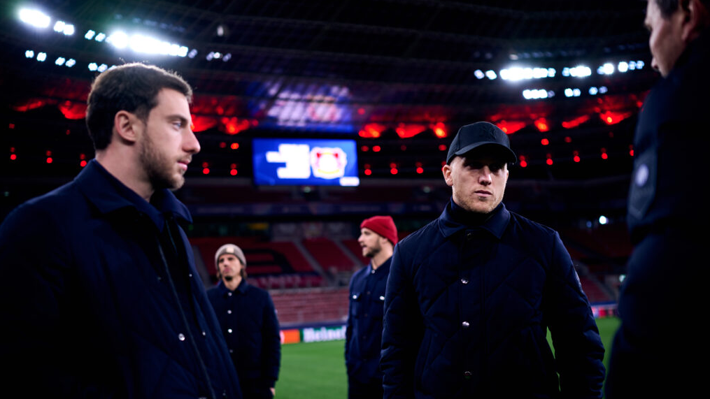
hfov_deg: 54.0
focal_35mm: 37
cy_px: 223
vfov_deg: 32.0
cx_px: 356
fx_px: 697
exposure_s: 1/640
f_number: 1.8
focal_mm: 35
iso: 200
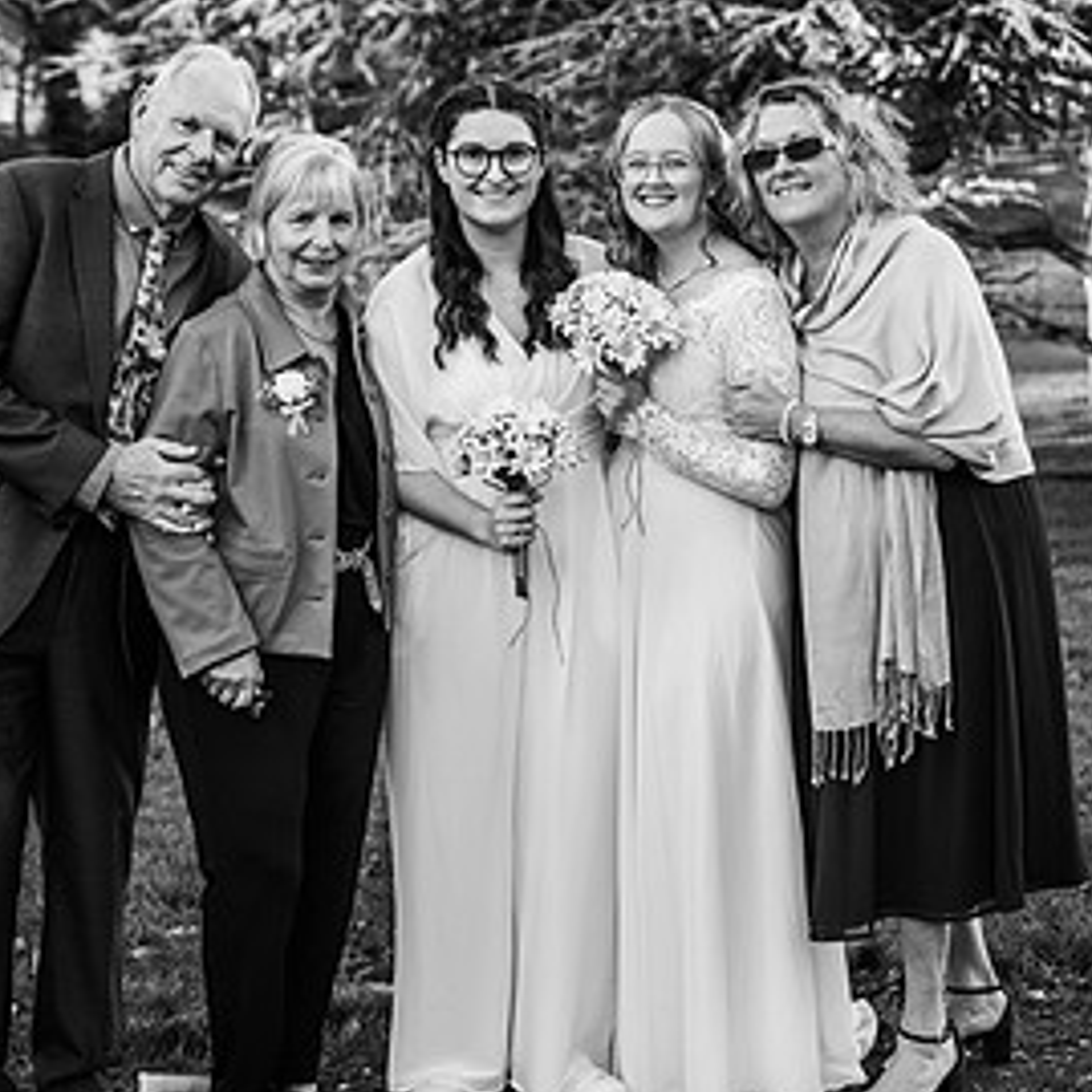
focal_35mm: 81
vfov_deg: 21.3
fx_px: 2891
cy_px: 398
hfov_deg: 21.4
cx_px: 518
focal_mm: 57
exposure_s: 1/200
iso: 100
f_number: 4
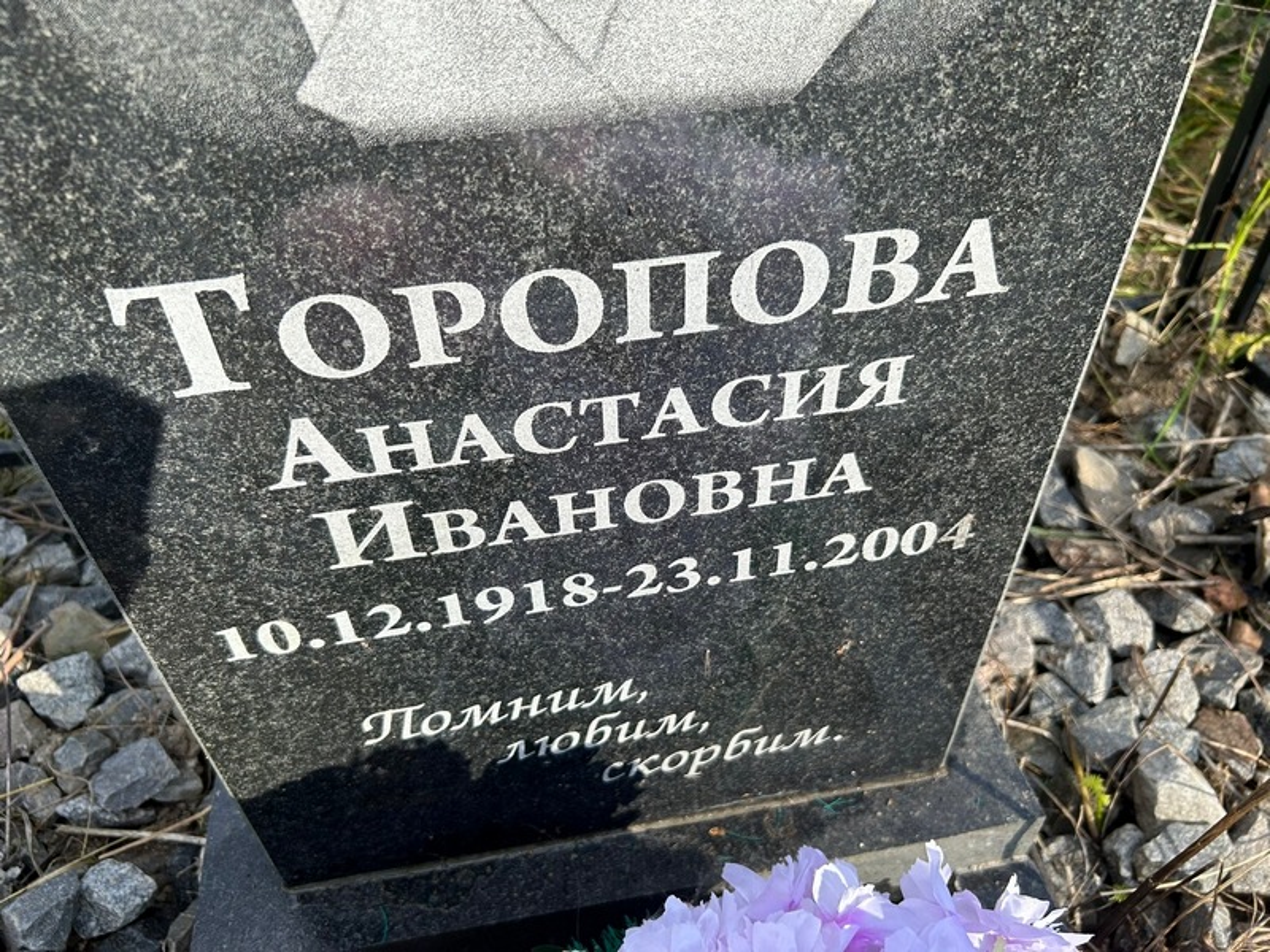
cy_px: 476
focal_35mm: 26
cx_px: 635
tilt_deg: -45.7
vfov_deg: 53.1
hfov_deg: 67.3
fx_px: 954
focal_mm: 5.7
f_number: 1.5
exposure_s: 1/1575
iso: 50
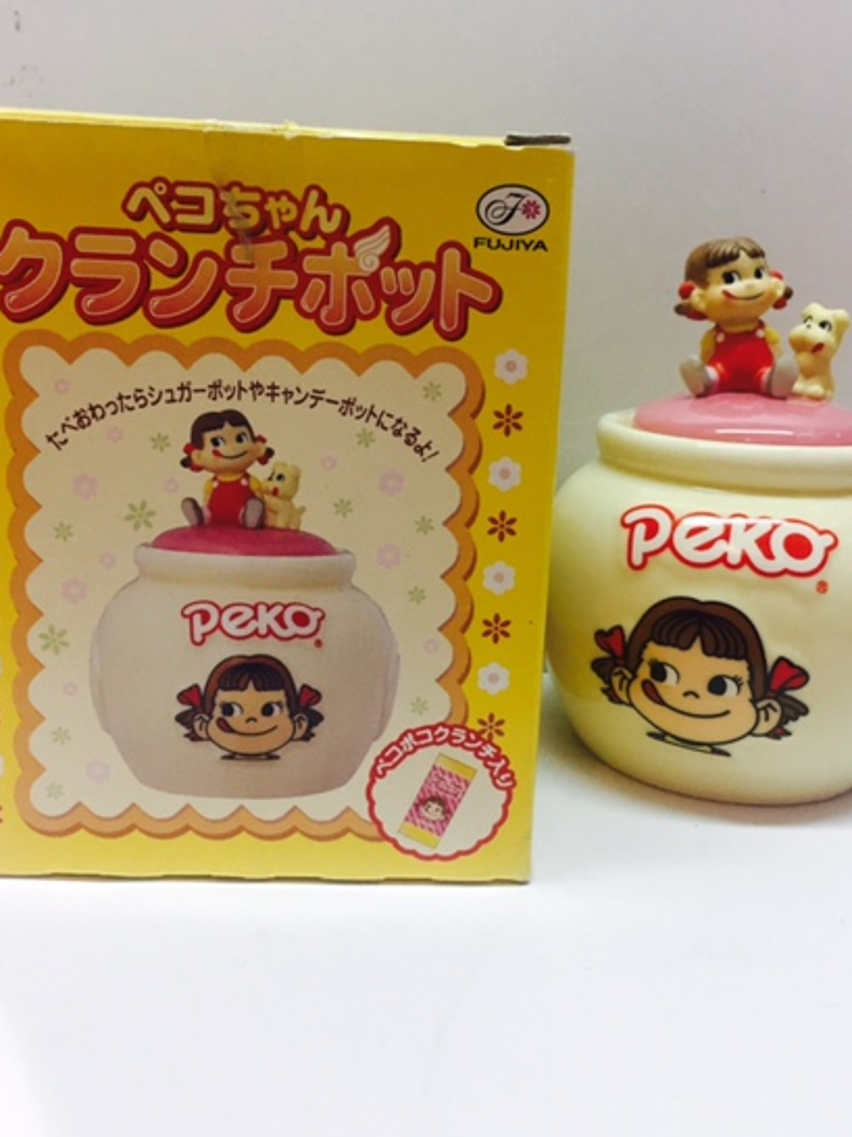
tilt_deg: -10.1
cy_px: 477
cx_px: 431
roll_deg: -3.5
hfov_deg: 41.8
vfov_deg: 53.7
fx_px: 1117
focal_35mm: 34
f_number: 2.2
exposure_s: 1/33
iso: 64
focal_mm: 4.15
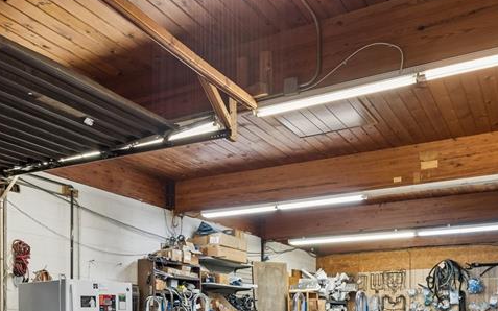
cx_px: 324
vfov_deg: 32.8
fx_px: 475
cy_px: 324
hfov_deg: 54.4
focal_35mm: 35
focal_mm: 16
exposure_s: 1/8
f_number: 8
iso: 200
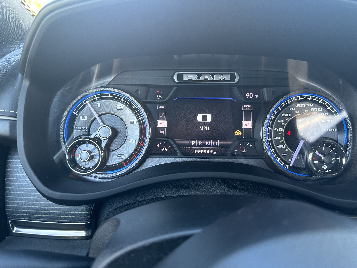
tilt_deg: -23.5
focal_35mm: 24
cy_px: 134
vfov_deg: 56.8
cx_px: 178
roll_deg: -3.7
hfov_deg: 71.6
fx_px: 248
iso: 125
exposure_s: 1/60
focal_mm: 6.86
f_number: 1.78
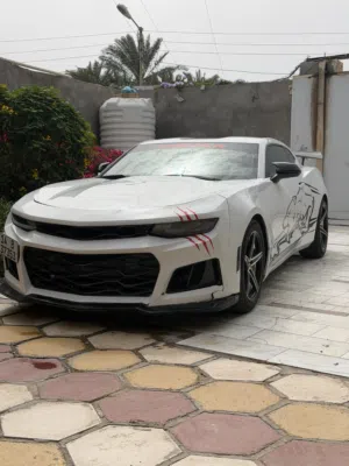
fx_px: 645
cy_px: 233
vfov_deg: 39.7
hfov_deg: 30.3
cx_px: 174
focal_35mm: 48
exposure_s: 1/7143
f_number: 1.78
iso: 64
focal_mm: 6.76
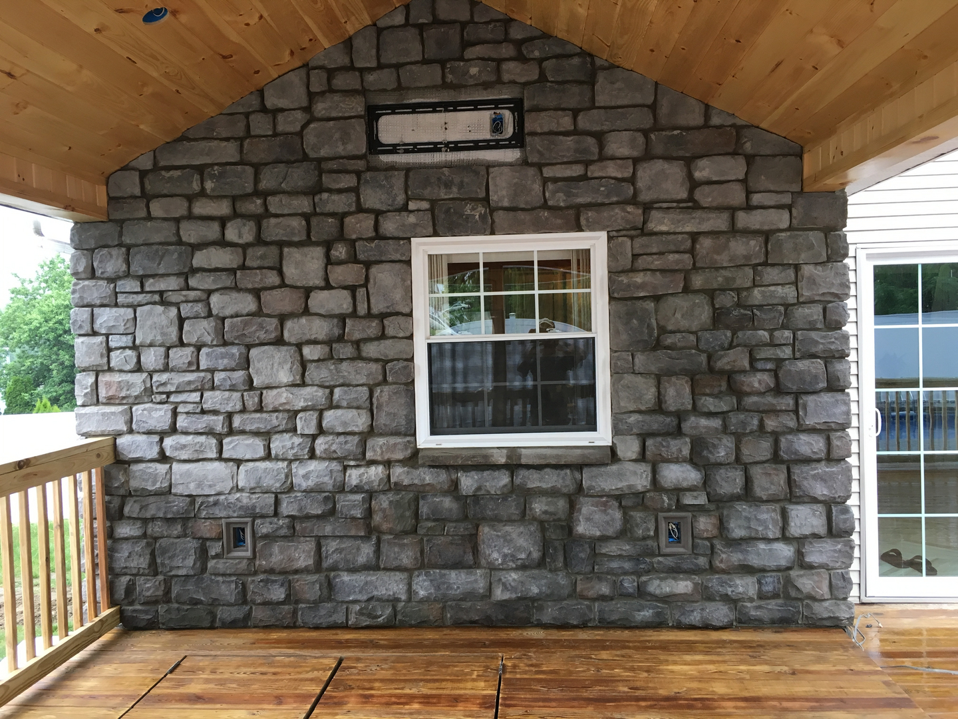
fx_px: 803
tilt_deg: -1.2
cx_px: 479
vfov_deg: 48.2
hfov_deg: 61.7
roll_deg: +1.2
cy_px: 360
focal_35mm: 29
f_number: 2.2
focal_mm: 4.15
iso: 32
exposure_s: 1/30
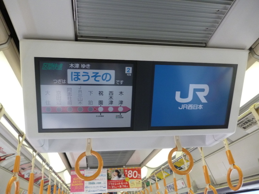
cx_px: 130
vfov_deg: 49.7
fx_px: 209
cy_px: 97
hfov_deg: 63.4
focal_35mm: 28
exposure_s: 1/60
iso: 250
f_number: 3.1
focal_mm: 5
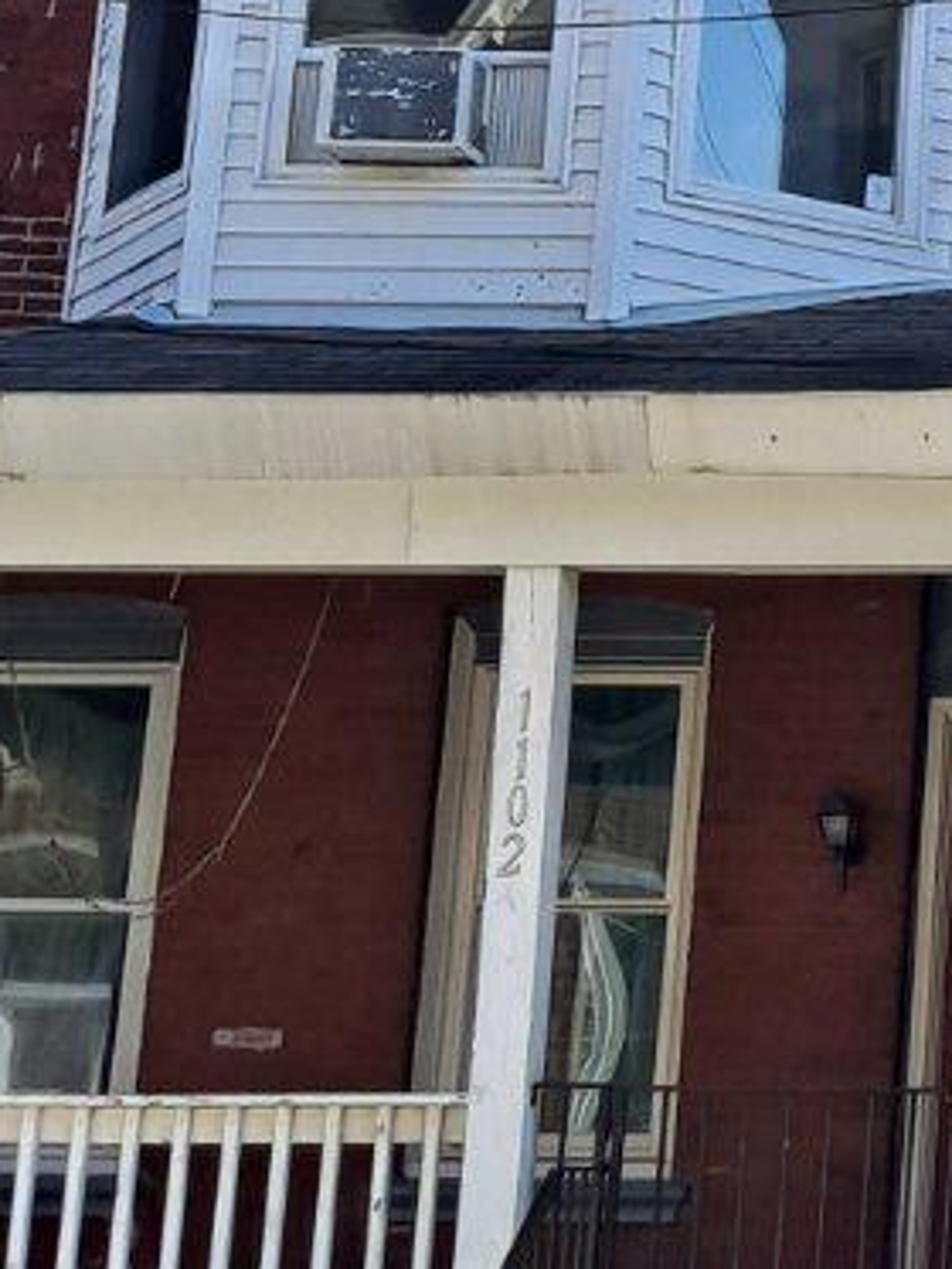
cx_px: 1758
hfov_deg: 12.9
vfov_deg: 18.9
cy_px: 320
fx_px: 3775
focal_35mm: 103
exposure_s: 1/831
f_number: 2
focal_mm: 4.6
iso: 32
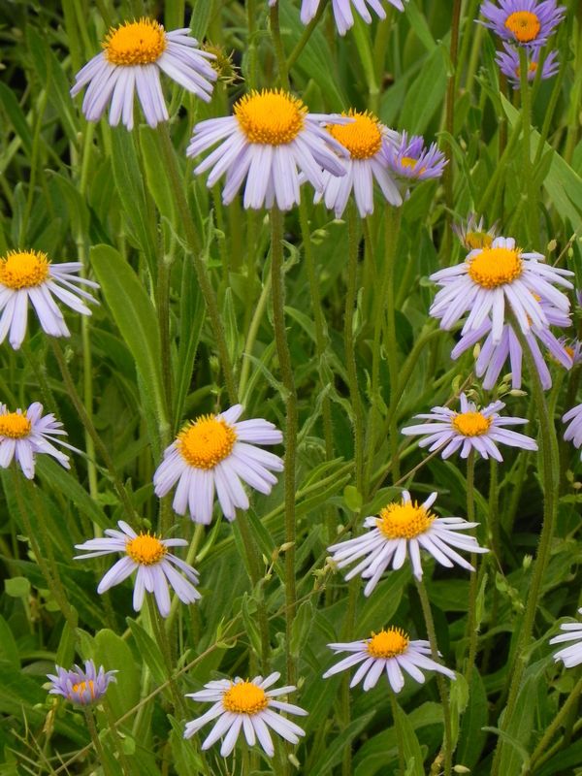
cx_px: 291
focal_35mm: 337
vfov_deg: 5.9
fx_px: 7555
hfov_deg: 4.4
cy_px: 388
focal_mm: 59.9
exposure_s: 1/500
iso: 160
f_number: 5
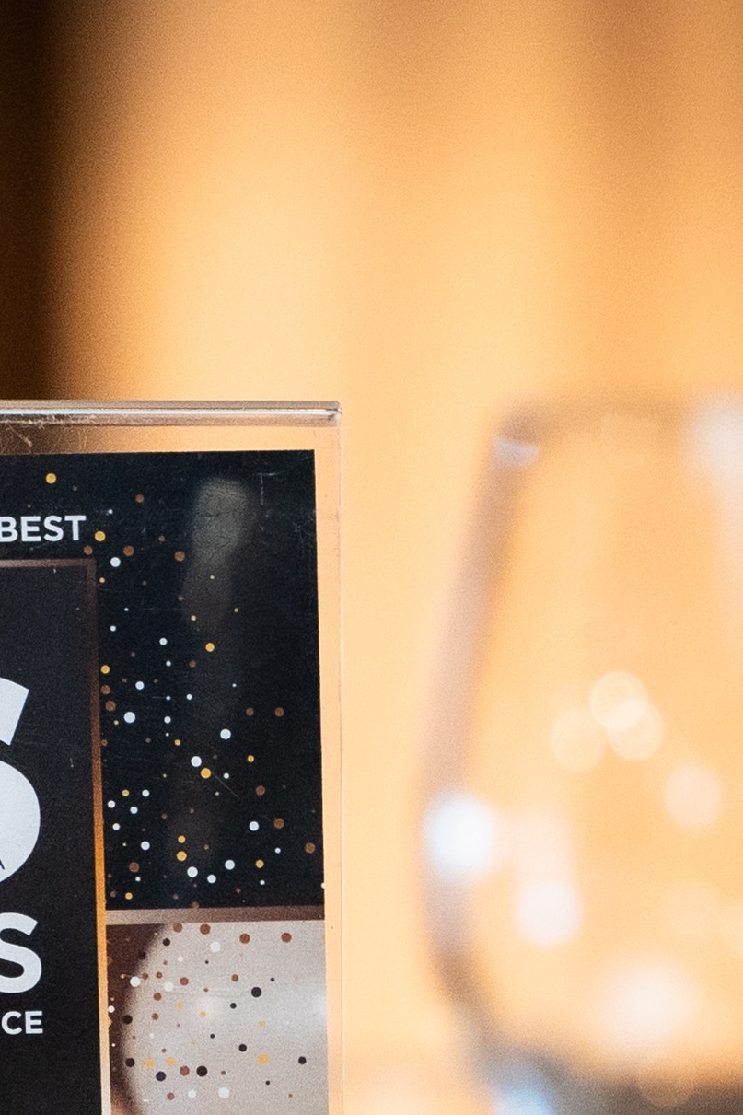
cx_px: 24
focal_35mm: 324
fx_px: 10033
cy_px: 1353
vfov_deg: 6.3
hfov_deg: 4.2
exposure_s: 1/200
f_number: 2.8
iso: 1000
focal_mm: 58.3
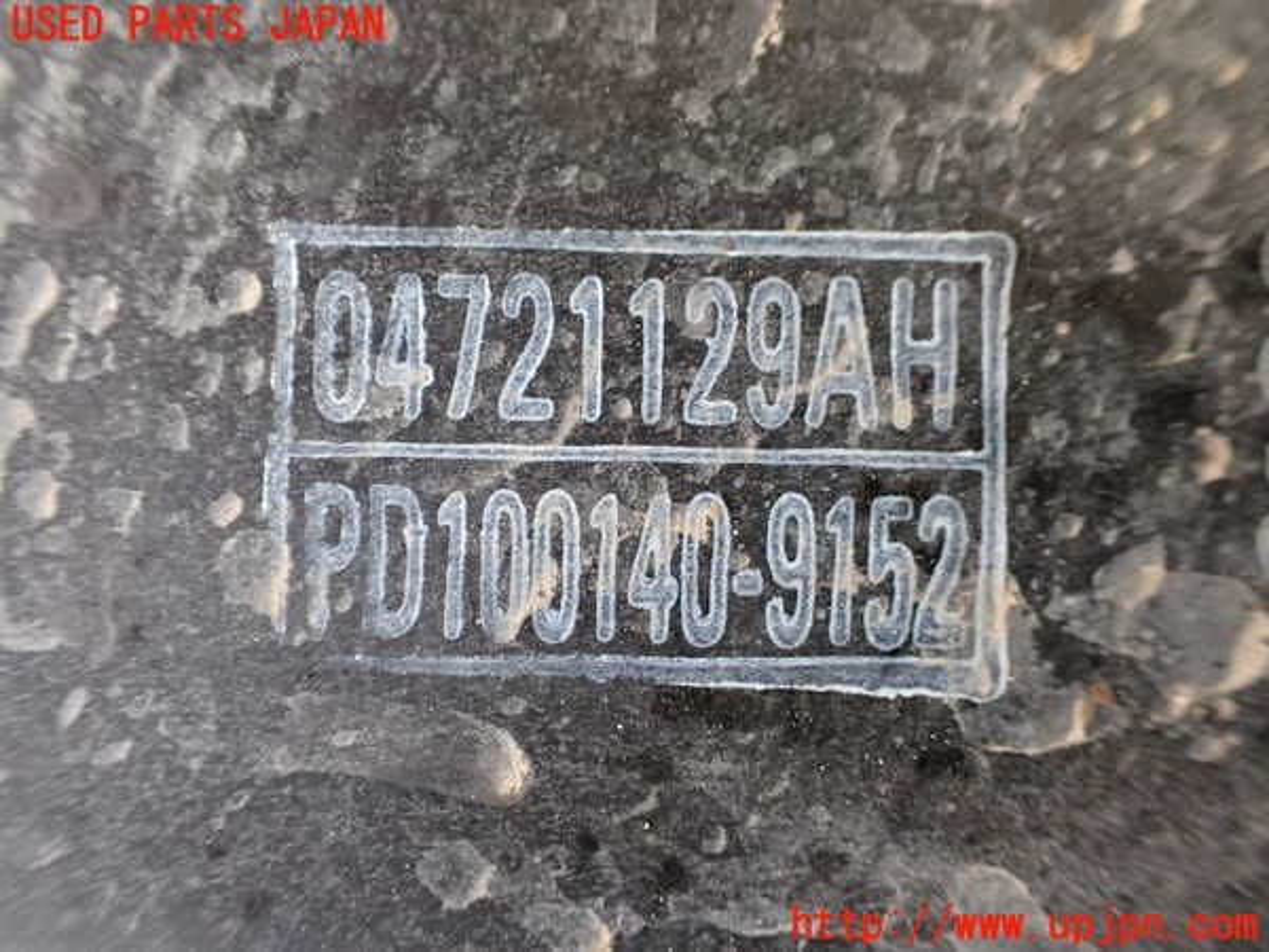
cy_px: 476
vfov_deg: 46.8
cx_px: 634
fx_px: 1100
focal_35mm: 30
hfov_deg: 60.0
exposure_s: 1/125
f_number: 2.3
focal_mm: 5.4
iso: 500
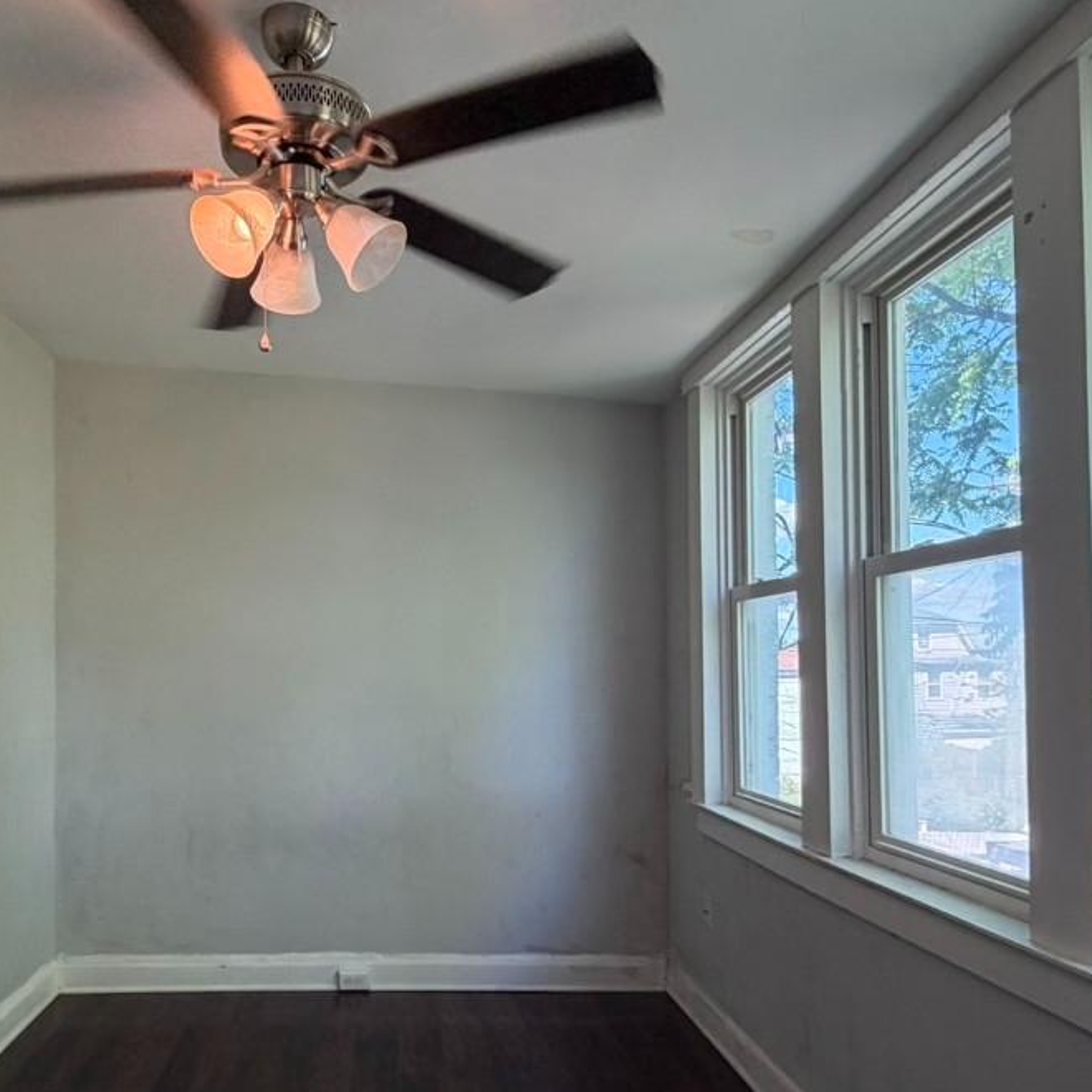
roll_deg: +0.4
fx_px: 964
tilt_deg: +1.9
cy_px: 652
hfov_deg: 58.1
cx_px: 389
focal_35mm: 27
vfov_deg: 58.6
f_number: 2.2
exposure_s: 1/120
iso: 200
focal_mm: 2.22
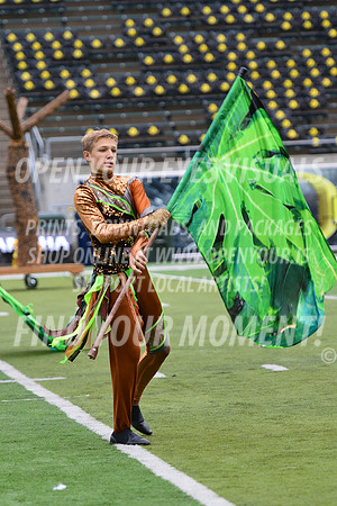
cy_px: 253
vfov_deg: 11.7
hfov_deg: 7.8
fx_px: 2457
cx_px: 168
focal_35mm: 175
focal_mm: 175
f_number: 4.5
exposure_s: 1/640
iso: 640
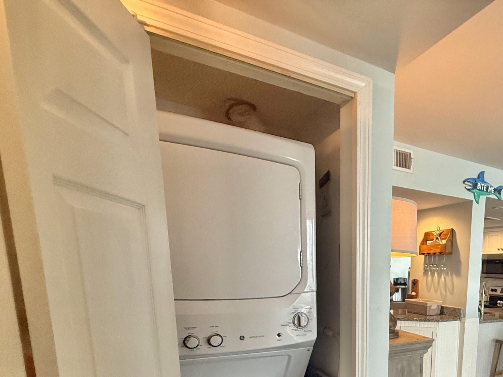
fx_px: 363
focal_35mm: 25
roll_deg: -1.0
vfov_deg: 49.3
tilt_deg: -9.0
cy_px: 334
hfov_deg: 63.4
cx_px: 402
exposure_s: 1/120
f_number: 2.2
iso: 250
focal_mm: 2.22
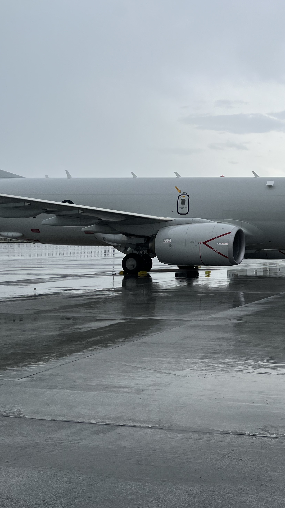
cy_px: 259
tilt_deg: -2.0
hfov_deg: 27.5
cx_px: 323
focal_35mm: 39
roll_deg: +0.1
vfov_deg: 51.6
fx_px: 524
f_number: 1.6
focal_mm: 5.1
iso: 50
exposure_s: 1/1862
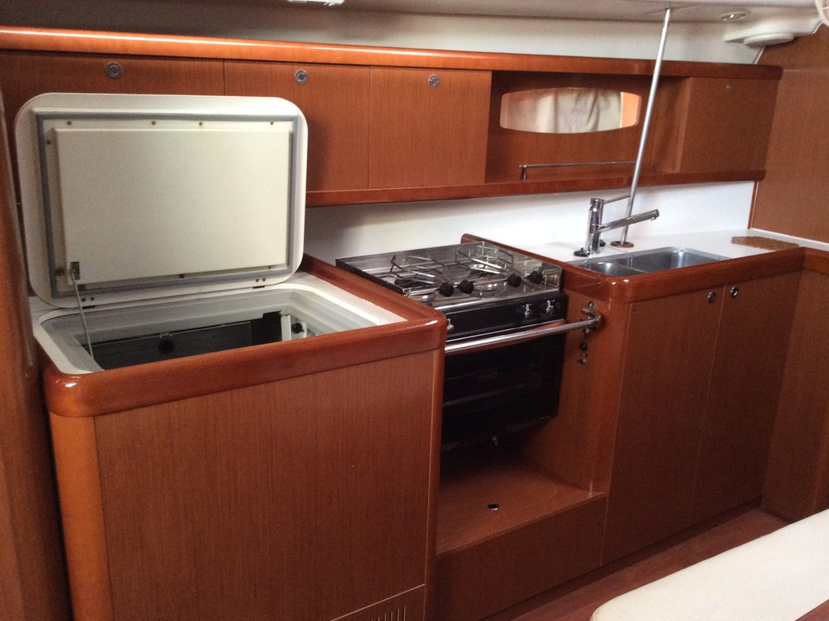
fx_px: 814
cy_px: 329
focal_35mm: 34
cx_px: 432
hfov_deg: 54.0
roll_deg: -2.1
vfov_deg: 41.8
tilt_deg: -17.1
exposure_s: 1/25
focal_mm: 3.3
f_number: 2.4
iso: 200
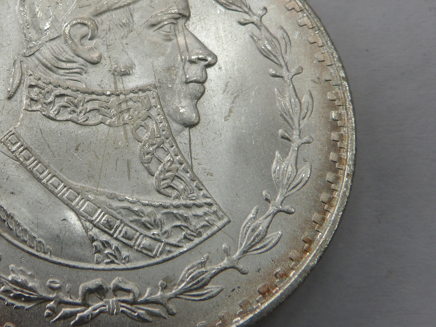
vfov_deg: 21.3
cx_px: 105
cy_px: 131
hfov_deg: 27.7
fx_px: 869
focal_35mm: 69
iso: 100
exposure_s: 1/83
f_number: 4.5
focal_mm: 6.2
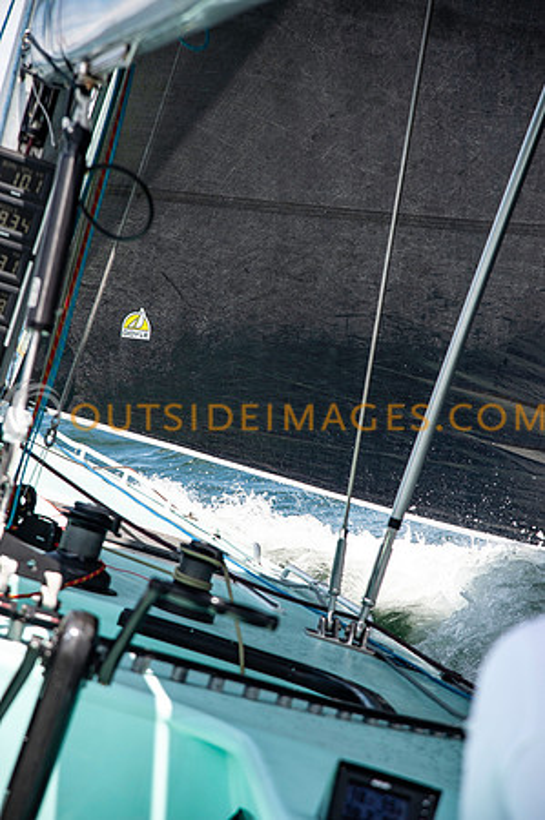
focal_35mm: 120
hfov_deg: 11.4
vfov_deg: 17.1
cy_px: 410
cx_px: 272
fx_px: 2731
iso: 250
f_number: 5
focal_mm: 120
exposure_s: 1/1000
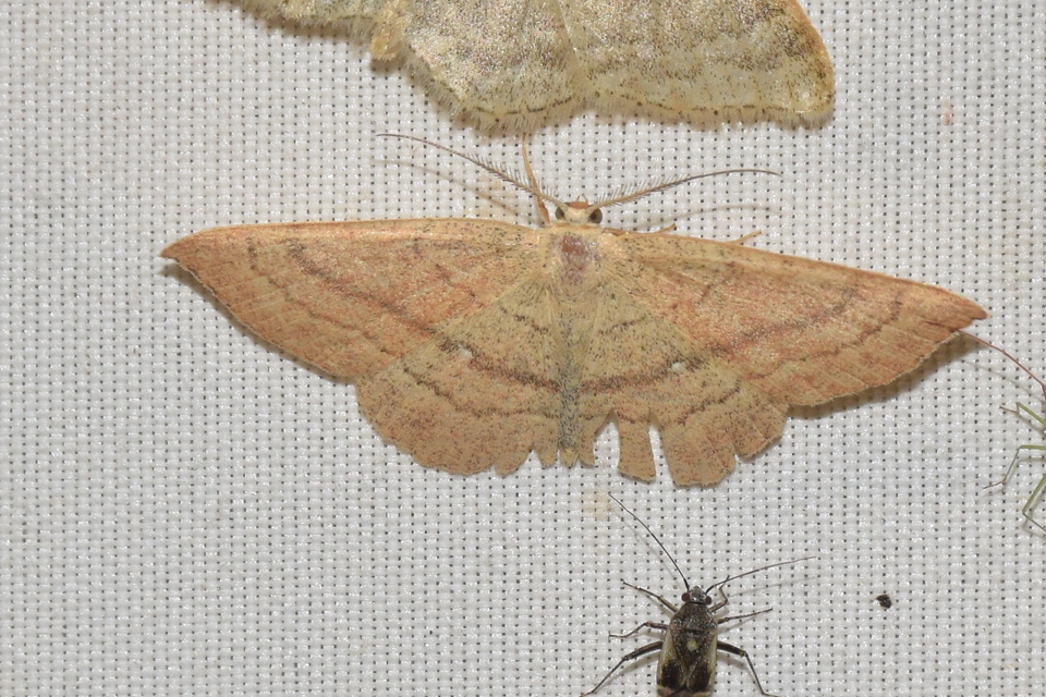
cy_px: 348
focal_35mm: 210
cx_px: 523
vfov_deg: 6.5
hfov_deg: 9.8
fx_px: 6101
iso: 400
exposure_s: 1/160
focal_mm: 140
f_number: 13
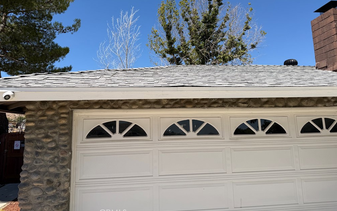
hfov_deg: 70.4
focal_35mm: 26
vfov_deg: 47.4
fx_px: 239
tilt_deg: +7.6
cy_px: 88
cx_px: 165
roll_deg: +1.3
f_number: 1.78
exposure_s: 1/5319
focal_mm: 6.76
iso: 80
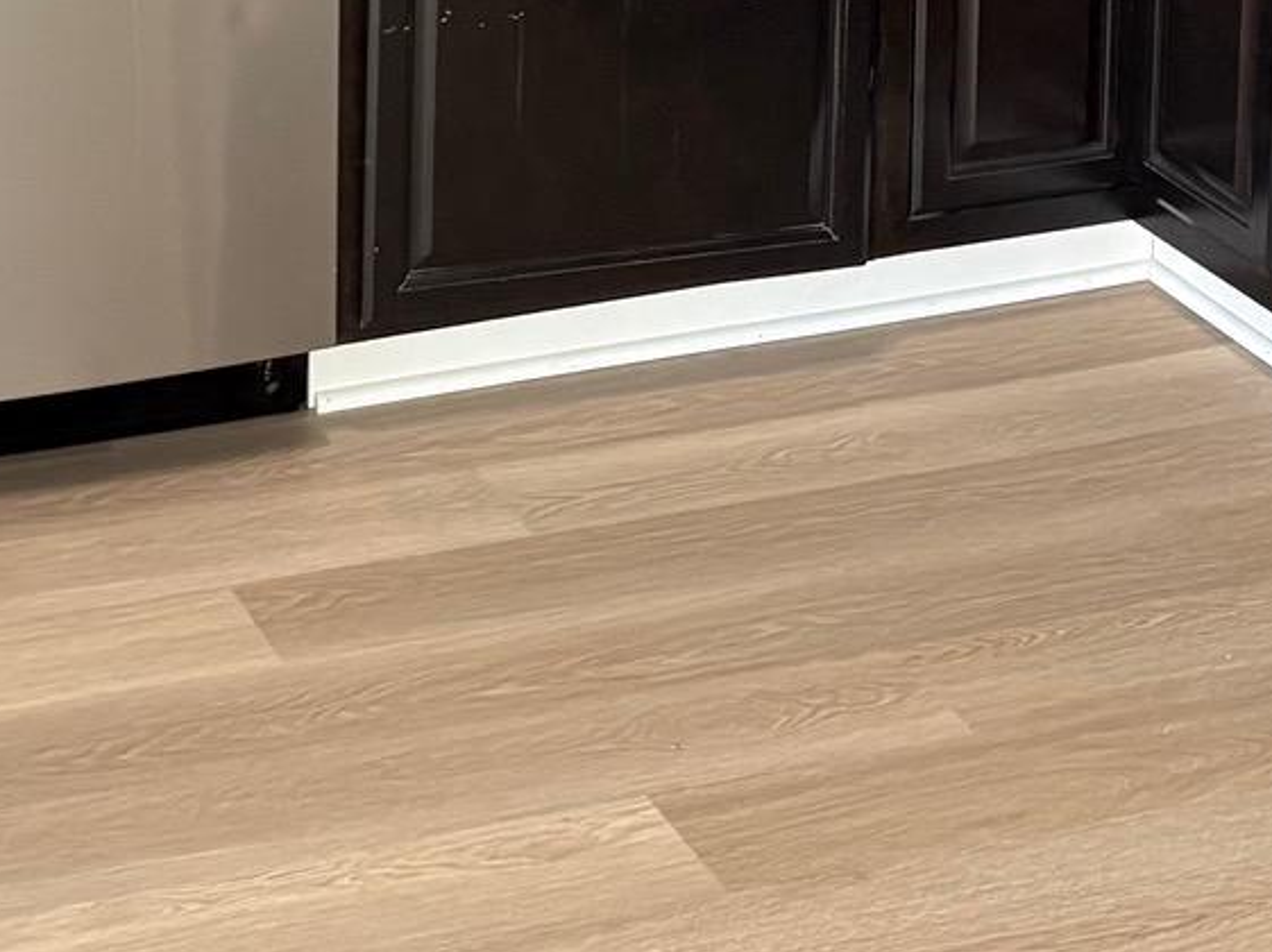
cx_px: 290
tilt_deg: -8.7
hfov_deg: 20.5
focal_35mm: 95
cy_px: -641
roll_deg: +0.4
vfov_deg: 14.1
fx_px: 3489
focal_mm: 5.96
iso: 250
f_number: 1.6
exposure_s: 1/60
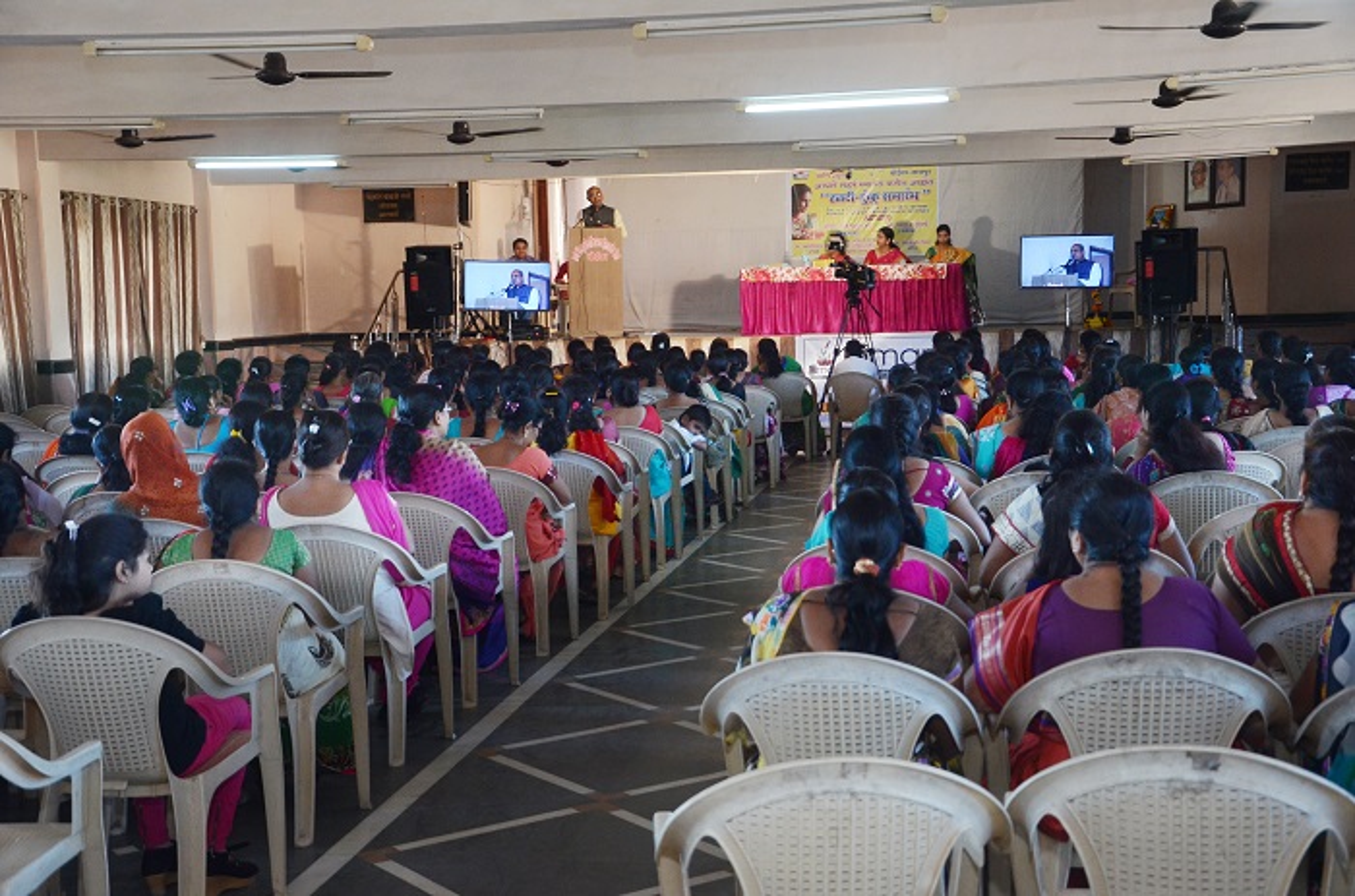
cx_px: 678
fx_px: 1915
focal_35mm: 51
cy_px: 448
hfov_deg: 39.0
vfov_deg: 26.3
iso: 800
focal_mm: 34
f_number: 4.2
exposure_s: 1/100
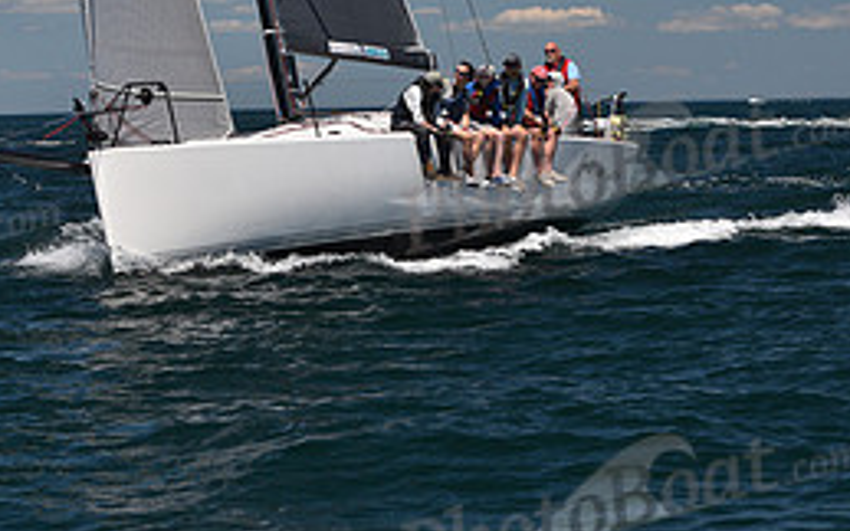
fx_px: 3707
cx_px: 233
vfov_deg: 8.2
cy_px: 44
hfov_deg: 13.0
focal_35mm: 160
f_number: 7.1
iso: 250
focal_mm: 70
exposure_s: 1/800
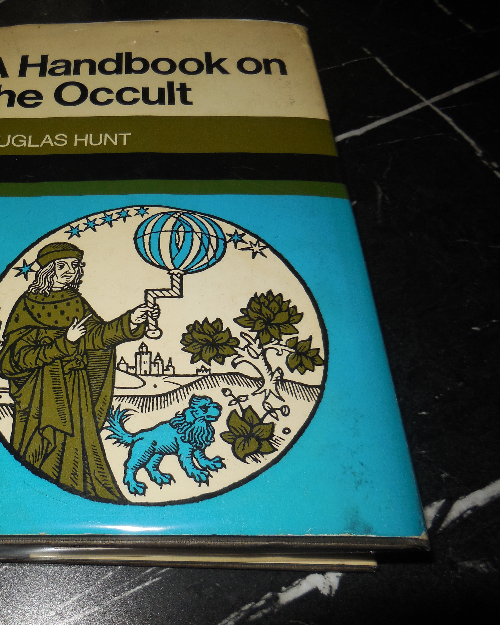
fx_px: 610
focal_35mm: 33
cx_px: 132
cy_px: 309
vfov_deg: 54.2
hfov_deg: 43.3
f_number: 6.2
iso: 125
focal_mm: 4.5
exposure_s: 1/25
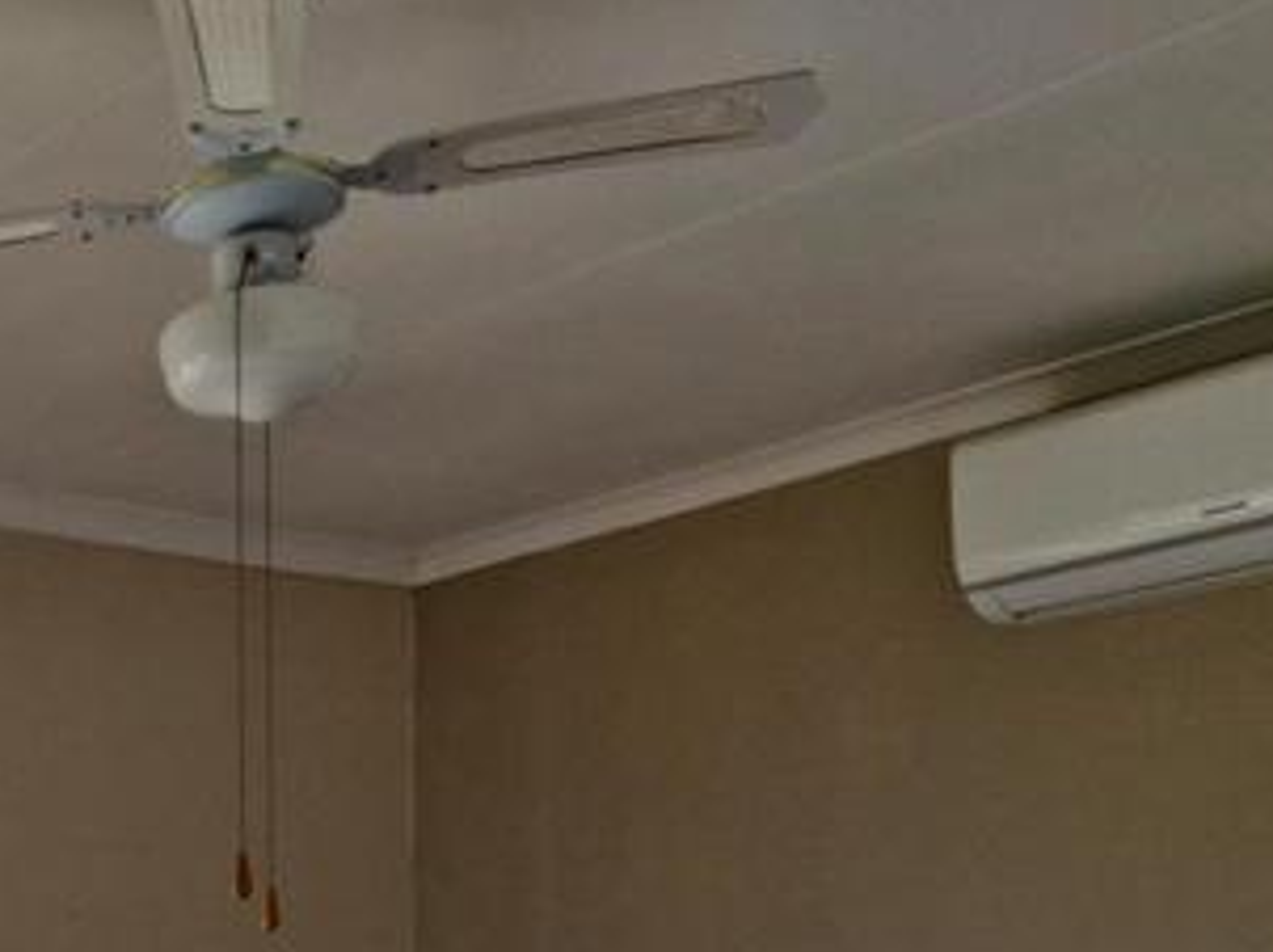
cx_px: -211
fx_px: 2241
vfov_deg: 22.0
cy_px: 1179
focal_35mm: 61
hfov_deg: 28.1
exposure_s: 1/100
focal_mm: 5.54
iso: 125
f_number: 1.8
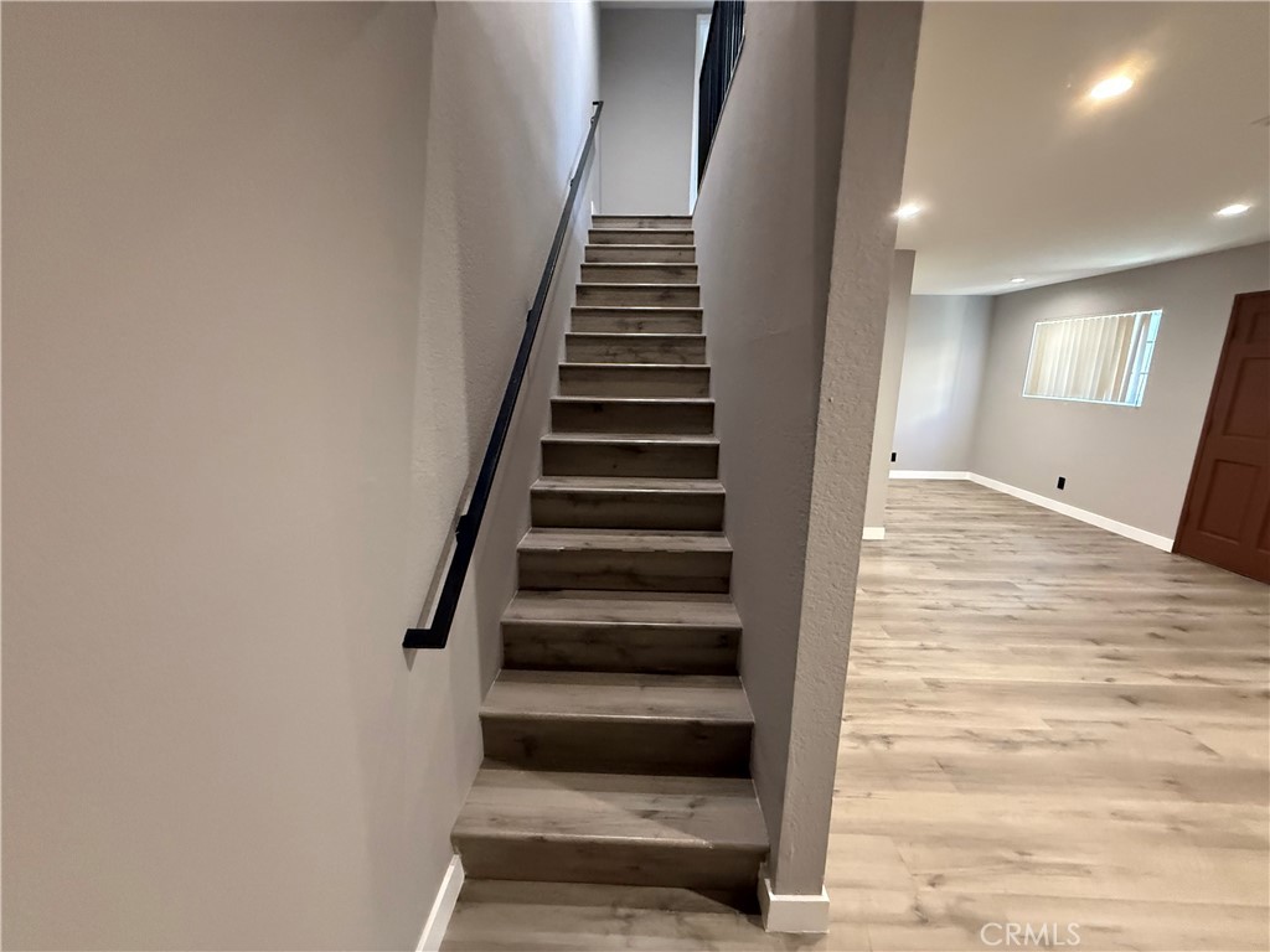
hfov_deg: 102.1
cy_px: 476
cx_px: 635
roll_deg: -0.7
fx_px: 514
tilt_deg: -11.2
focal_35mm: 14
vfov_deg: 85.7
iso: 800
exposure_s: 1/60
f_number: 2.2
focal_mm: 2.22
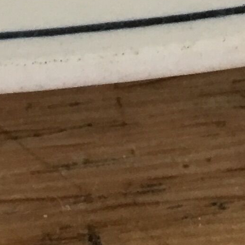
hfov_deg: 8.7
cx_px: -49
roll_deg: +3.3
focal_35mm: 199
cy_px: -396
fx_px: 1593
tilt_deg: -41.8
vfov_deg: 8.0
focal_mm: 4.15
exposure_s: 1/33
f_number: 2.2
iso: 40
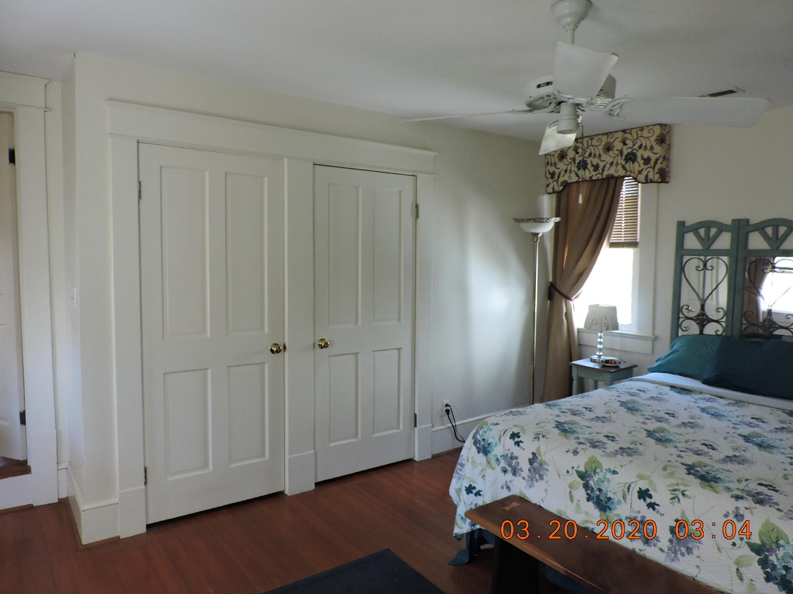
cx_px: 396
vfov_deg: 56.8
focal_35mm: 24
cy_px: 297
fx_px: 550
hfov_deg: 71.6
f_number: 3
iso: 400
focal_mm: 4.3
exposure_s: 1/30
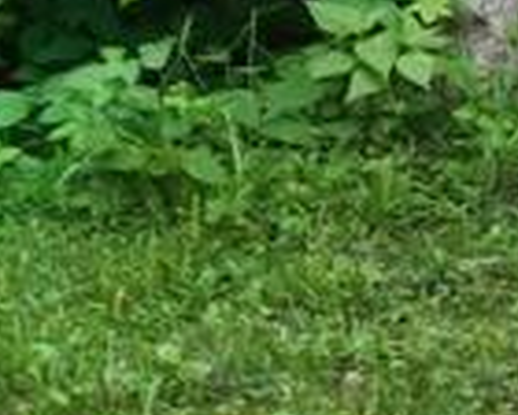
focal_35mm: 177
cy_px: 39
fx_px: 2714
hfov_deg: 8.6
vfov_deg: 8.7
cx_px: -1151
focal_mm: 12.29
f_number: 2.8
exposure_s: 1/15
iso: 290
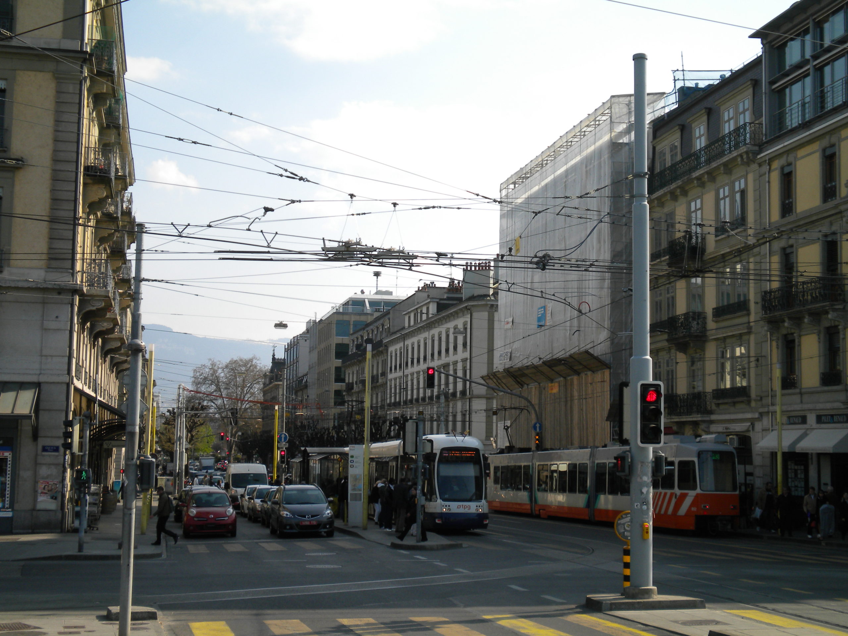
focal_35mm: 52
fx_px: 1274
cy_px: 318
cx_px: 424
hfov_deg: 36.8
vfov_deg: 28.0
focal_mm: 9.3
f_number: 5.6
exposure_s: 1/414
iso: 80
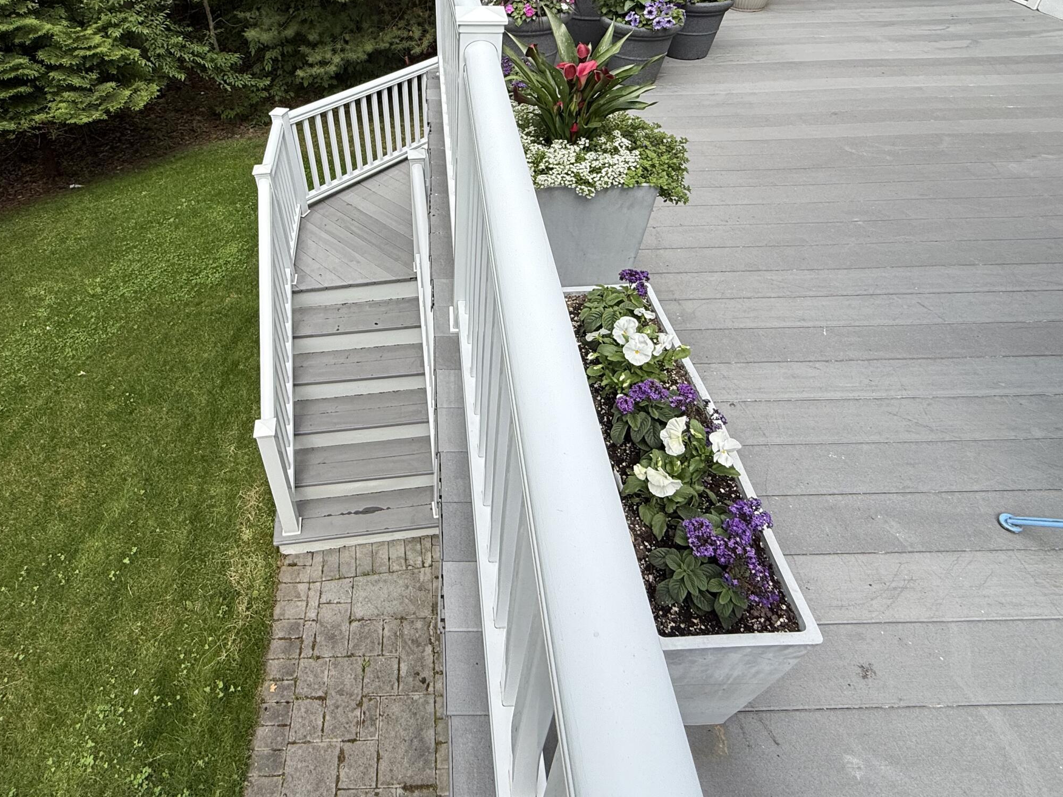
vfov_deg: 61.2
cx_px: 436
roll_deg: +2.3
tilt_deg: -34.9
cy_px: 239
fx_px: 645
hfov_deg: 78.3
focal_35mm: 21
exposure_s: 1/970
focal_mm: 2.22
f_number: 2.2
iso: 50
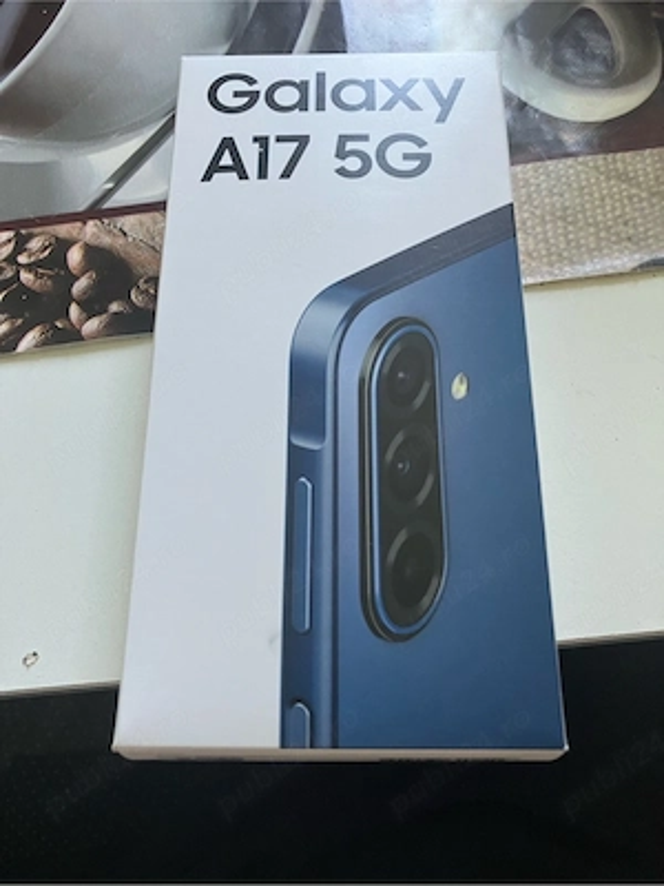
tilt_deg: -69.0
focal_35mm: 28
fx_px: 716
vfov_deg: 63.4
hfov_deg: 49.7
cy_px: 443
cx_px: 332
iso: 80
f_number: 1.8
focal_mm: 3.99
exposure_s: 1/60
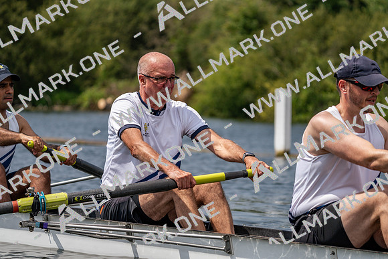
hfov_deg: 10.3
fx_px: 2156
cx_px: 194
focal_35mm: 200
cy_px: 130
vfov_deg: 6.9
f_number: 5.6
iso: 160
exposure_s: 1/1600
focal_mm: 200
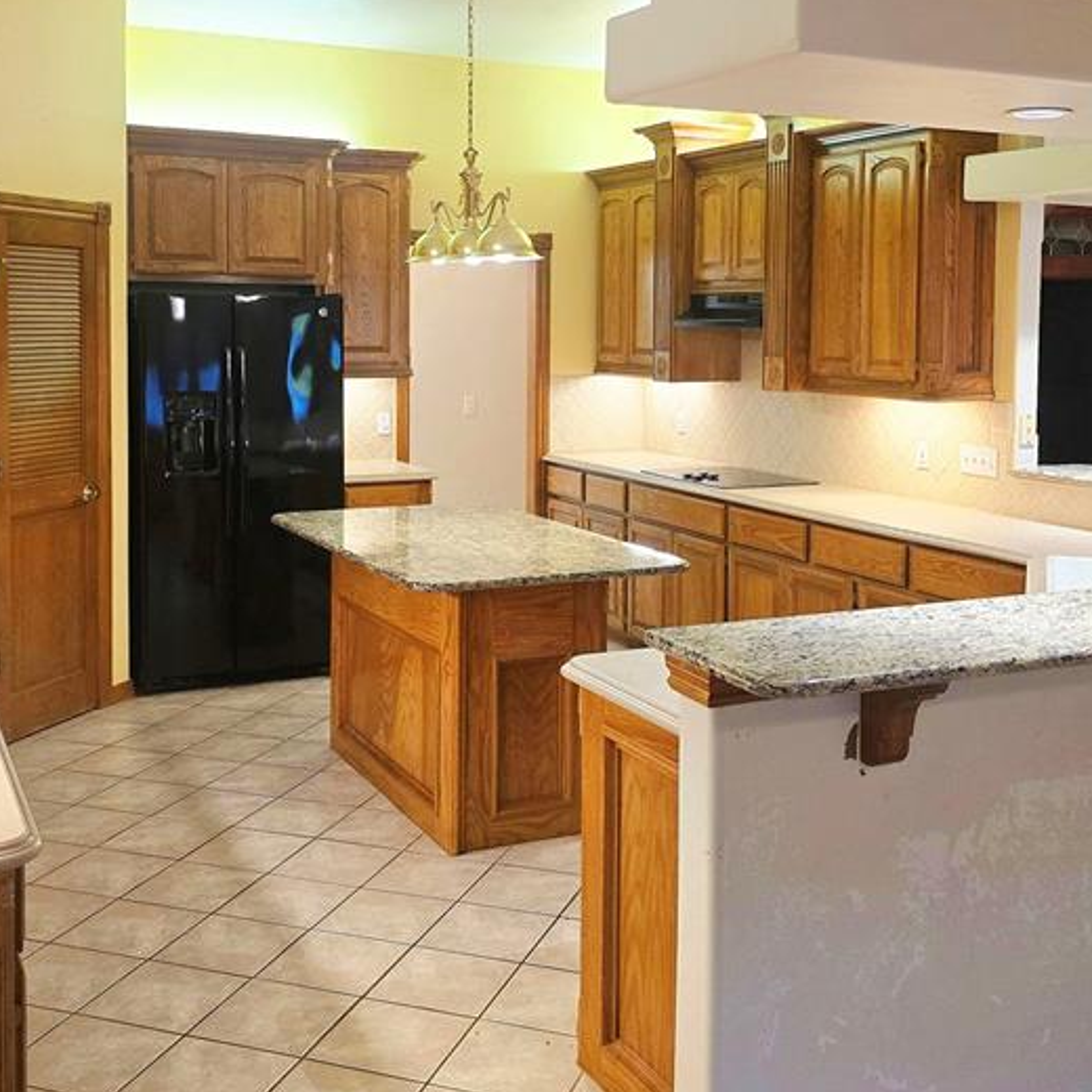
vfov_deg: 41.5
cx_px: 556
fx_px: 1428
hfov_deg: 41.9
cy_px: 391
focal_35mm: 40
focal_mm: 6.3
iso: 320
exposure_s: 1/120
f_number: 1.7
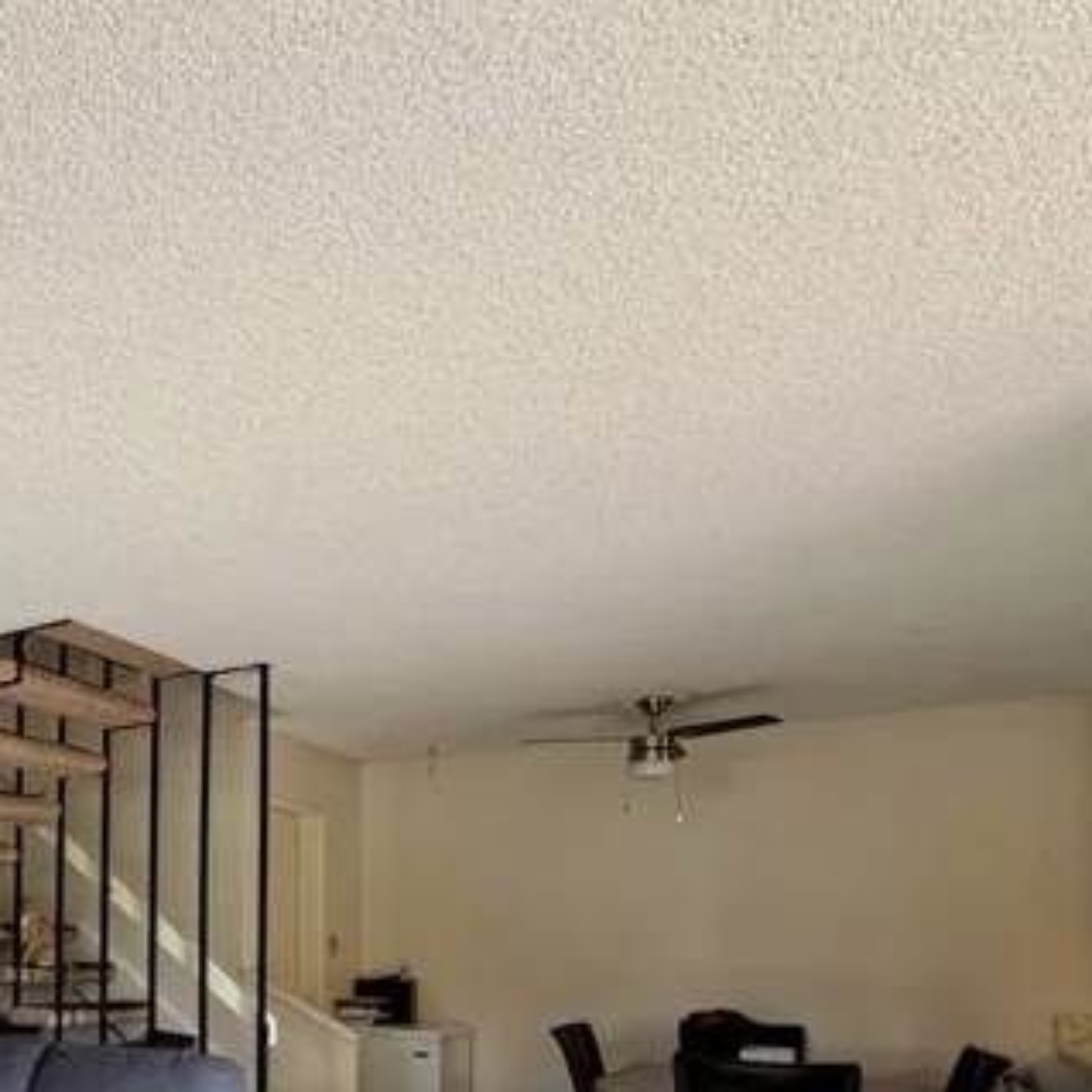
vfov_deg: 51.4
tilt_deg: +1.6
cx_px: -19
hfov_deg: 46.0
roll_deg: -1.0
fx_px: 1035
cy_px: 904
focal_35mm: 29
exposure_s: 1/121
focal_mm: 2.22
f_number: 2.2
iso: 250
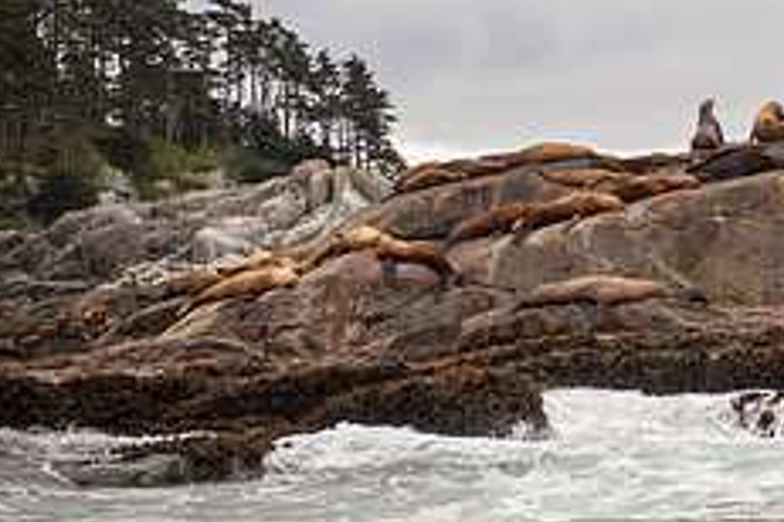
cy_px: 181
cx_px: 767
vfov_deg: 7.8
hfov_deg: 11.6
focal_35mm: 176
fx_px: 3833
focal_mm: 70
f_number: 2.8
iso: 100
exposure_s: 1/800
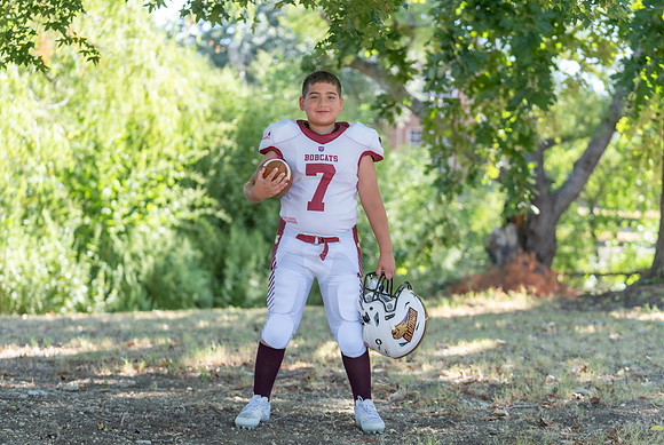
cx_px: 349
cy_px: 232
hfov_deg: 24.1
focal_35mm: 84
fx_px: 1554
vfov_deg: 16.3
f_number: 2.8
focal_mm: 80
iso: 200
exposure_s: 1/320
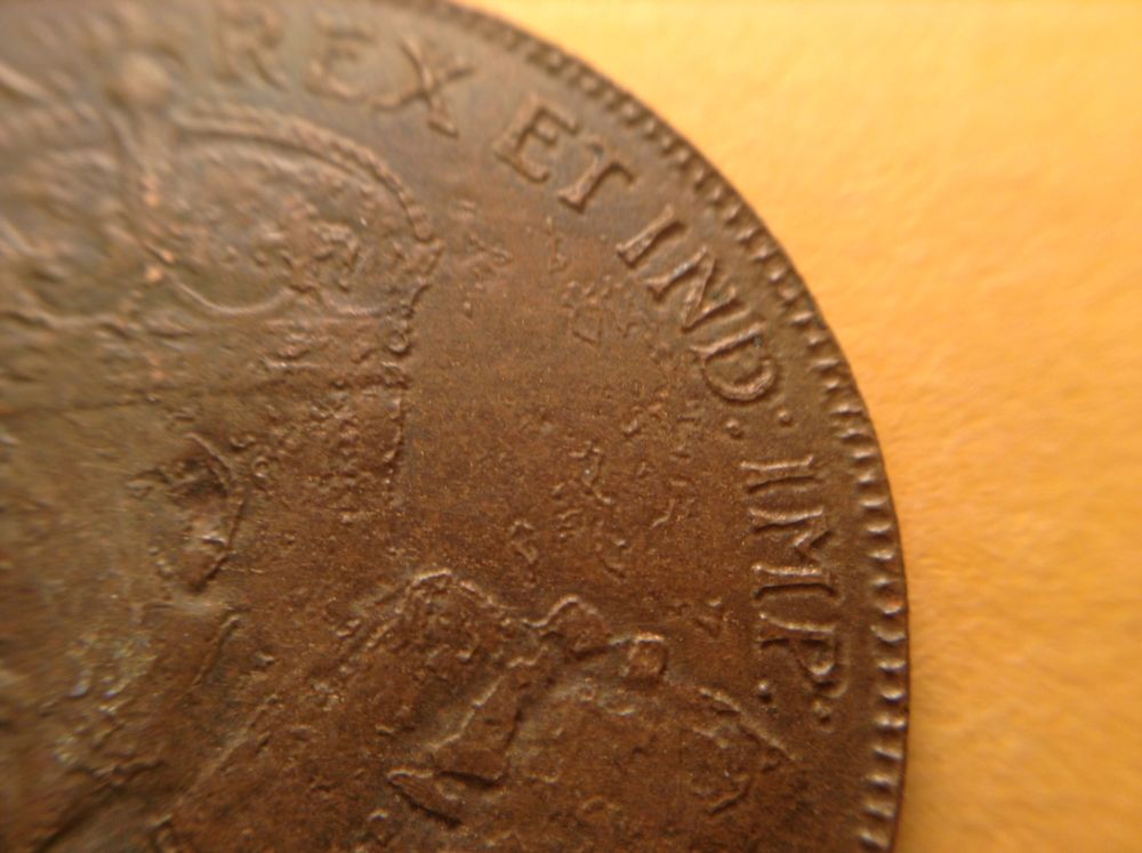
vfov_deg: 42.8
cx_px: 571
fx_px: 1087
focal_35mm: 33
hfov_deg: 55.4
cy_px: 426
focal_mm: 3.3
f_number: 2.4
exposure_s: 1/50
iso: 32
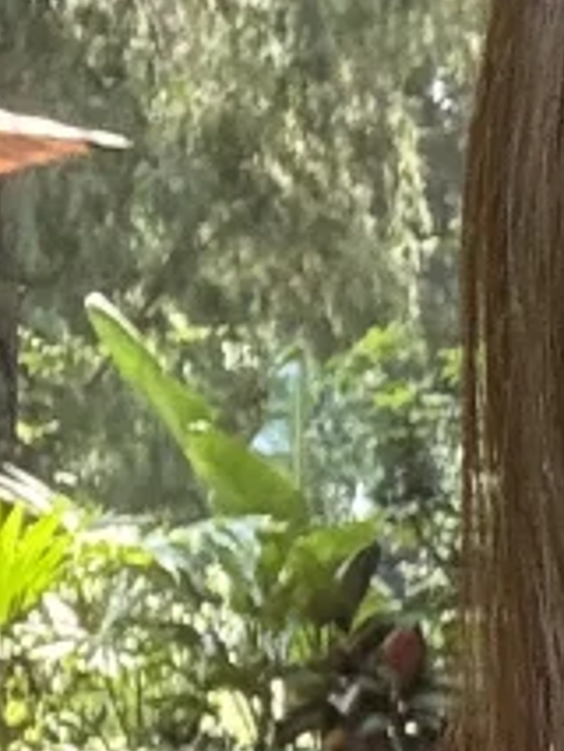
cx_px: 1572
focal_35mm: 203
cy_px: 1054
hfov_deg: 6.7
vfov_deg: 9.5
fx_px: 4406
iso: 80
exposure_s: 1/113
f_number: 1.9
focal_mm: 2.69
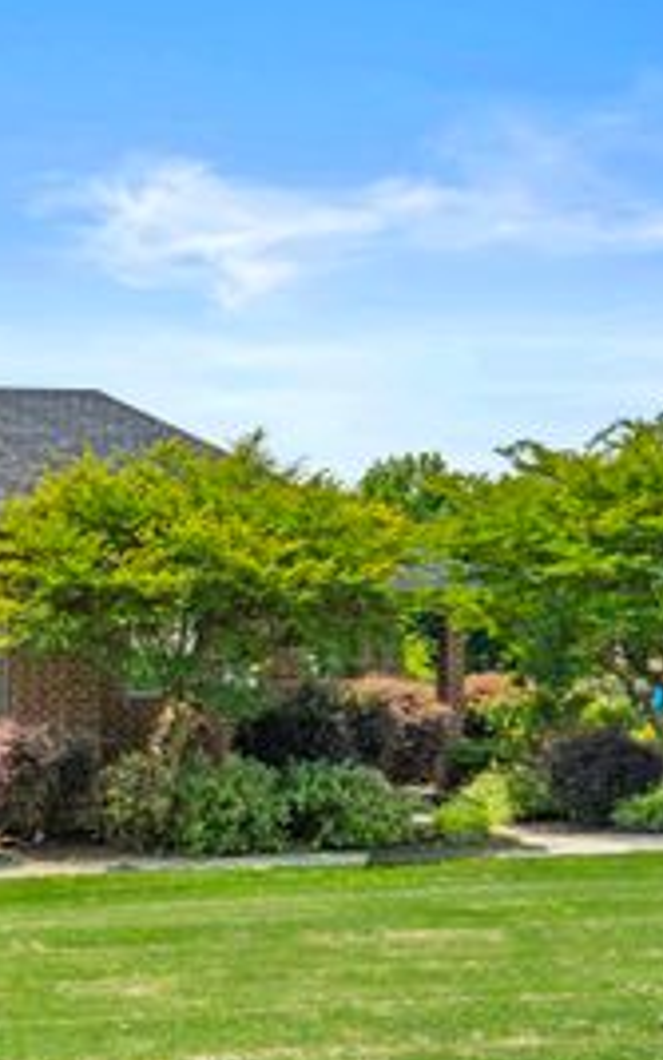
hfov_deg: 27.4
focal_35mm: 40
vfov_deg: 49.0
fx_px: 1156
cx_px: -171
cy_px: 637
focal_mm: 13.8
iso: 400
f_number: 9
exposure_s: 1/100
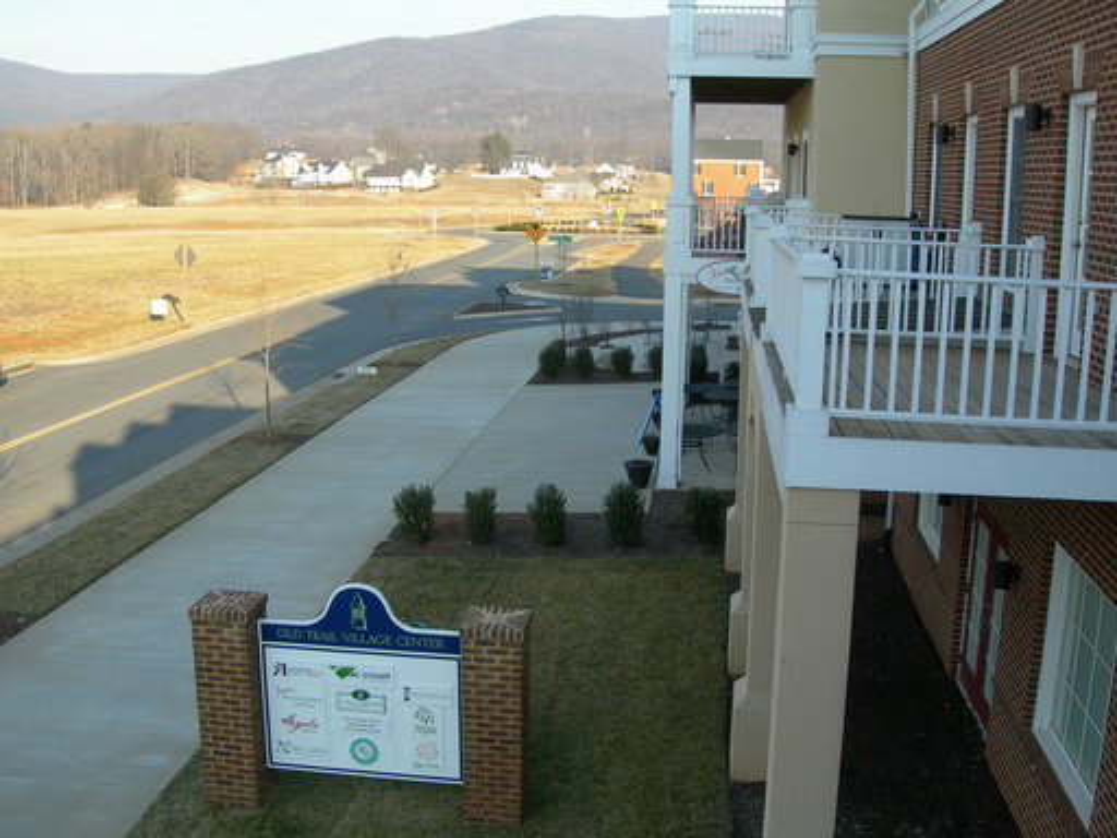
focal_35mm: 38
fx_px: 1226
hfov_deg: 49.0
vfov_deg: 37.7
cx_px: 558
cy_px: 419
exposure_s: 1/163
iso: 50
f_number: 4.8
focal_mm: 7.8
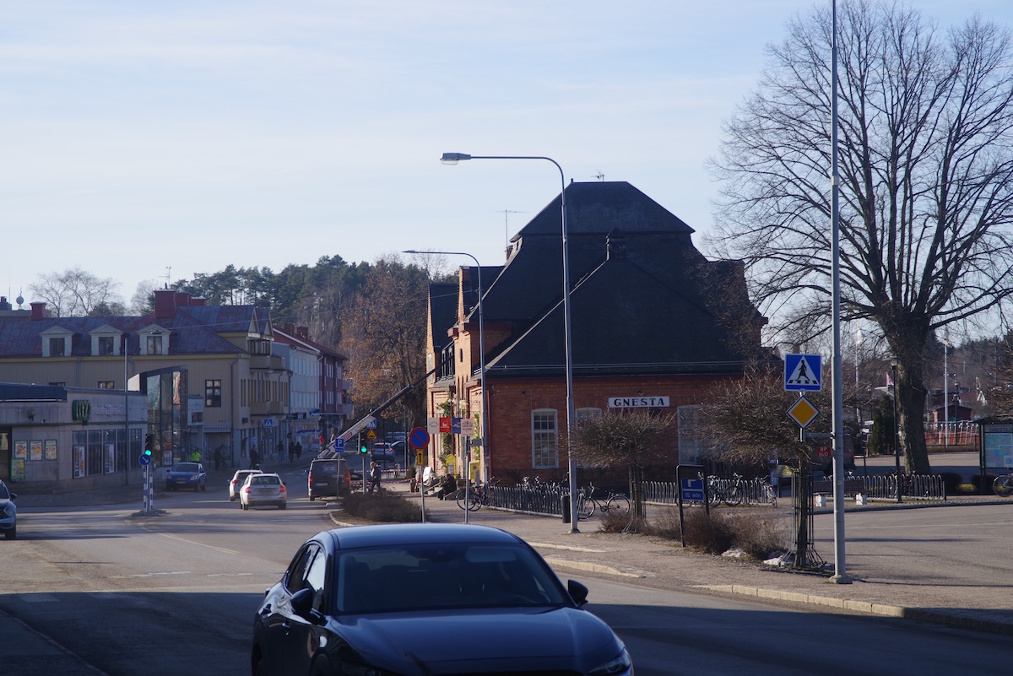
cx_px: 506
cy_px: 338
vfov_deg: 13.1
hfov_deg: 19.4
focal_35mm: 105
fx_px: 2955
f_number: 10
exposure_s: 1/400
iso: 400
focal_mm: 105
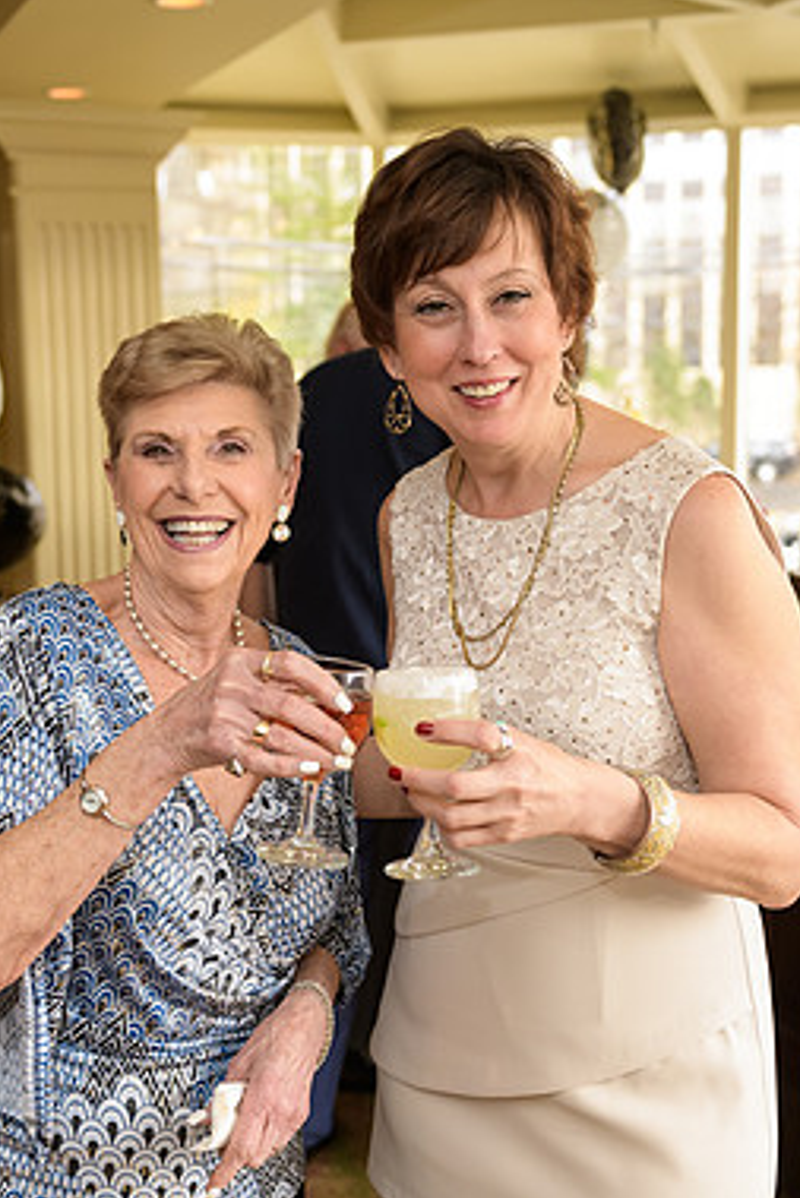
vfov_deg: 40.3
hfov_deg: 27.5
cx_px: 351
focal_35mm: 49
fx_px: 1632
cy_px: 605
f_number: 3.2
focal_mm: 32
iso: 1000
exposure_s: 1/125
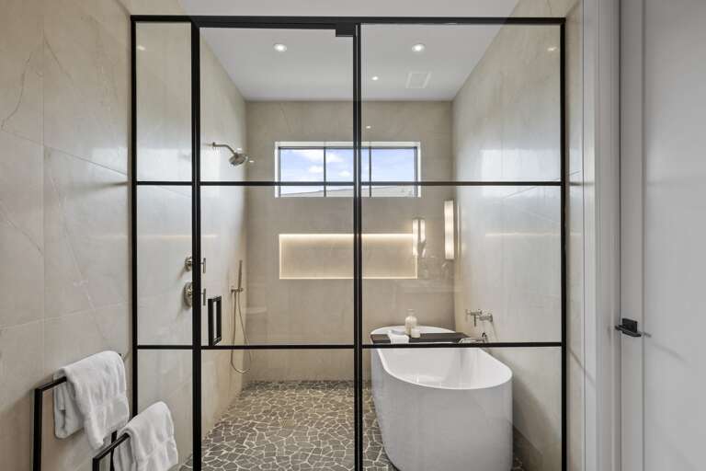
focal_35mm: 17
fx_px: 333
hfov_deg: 93.3
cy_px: 236
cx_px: 353
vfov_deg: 70.4
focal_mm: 11
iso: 320
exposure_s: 1/15
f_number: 5.6
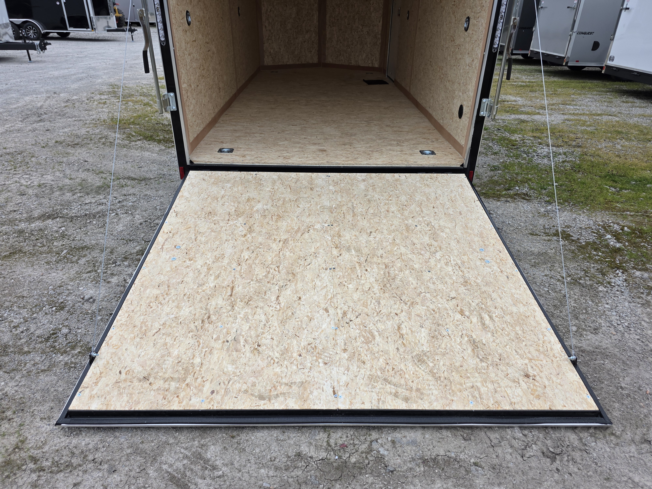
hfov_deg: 73.9
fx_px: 433
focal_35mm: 23
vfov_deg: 58.9
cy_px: 244
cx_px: 326
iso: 80
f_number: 1.7
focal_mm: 6.3
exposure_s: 1/5778
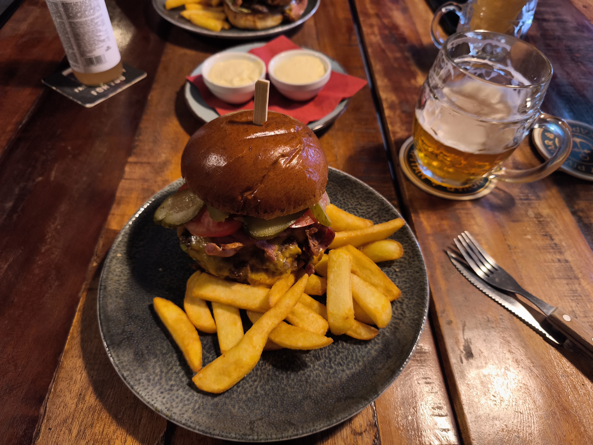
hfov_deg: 73.9
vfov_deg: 58.9
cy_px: 222
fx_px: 394
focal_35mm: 23
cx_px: 296
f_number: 1.6
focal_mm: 6.57
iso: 800
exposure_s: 1/33.3
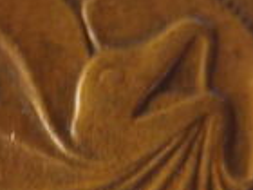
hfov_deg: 12.7
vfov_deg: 9.4
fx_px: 1126
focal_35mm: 154
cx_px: 14
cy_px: 262
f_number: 4.1
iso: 400
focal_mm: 6.53
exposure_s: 1/4
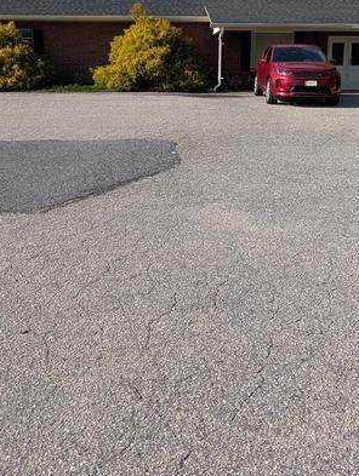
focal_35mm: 33
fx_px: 455
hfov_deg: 43.0
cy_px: 148
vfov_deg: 53.8
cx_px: 158
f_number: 1.7
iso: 53
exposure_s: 1/2924
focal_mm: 2.02
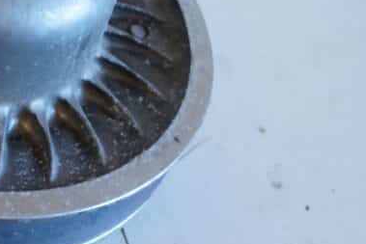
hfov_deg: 23.6
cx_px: -27
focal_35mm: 81
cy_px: 86
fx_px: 824
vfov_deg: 16.8
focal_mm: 20
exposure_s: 1/60
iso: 640
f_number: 4
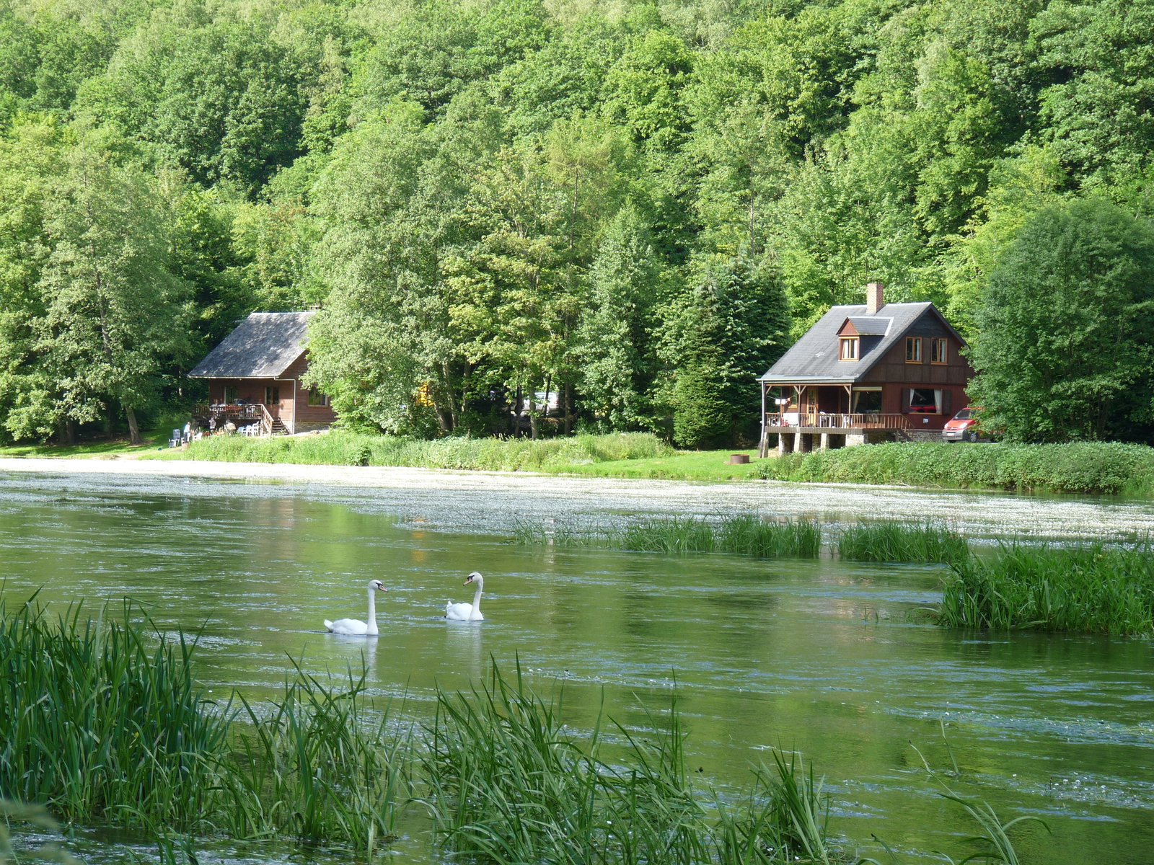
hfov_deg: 20.9
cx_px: 577
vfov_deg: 15.7
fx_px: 3134
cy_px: 432
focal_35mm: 94
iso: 100
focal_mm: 16.7
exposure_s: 1/125
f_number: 4
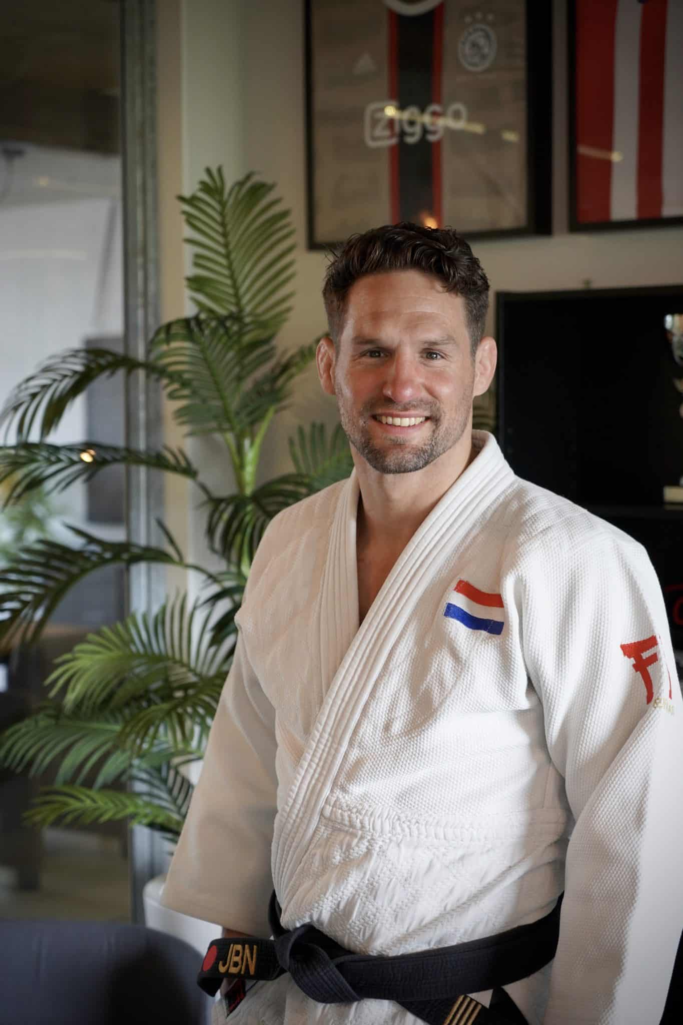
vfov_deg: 31.0
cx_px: 342
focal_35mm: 65
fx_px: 1850
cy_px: 512
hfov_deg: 20.9
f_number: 4
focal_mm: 65
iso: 1250
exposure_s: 1/160
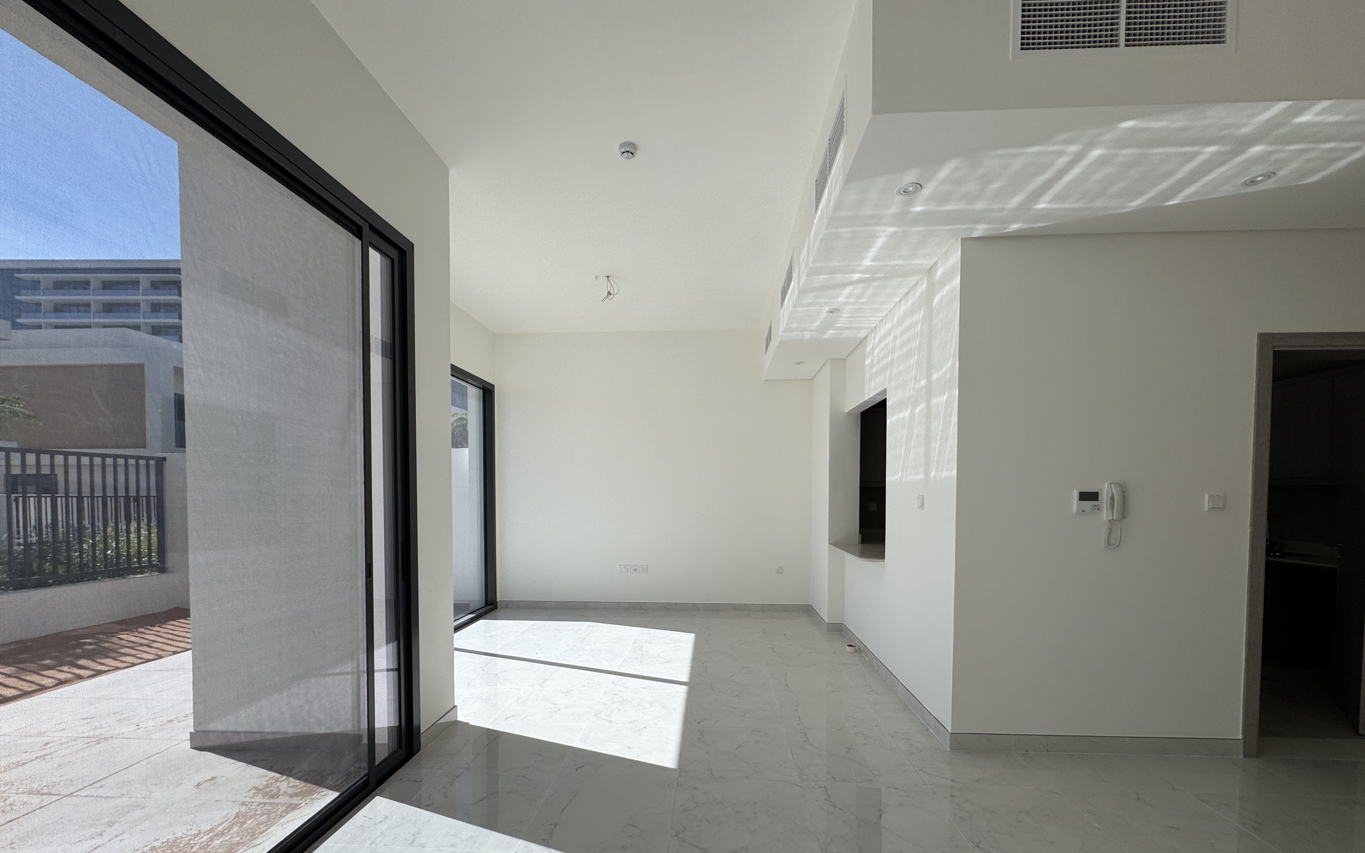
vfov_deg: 73.9
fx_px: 558
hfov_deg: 101.5
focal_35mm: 15
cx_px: 685
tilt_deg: -1.5
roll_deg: -0.3
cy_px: 515
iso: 50
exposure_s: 1/1236
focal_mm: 2.22
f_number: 2.2
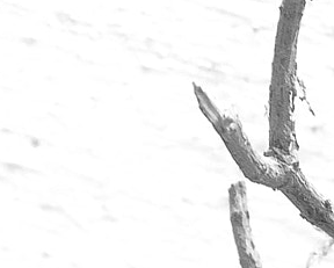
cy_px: 861
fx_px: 1554
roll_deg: -9.9
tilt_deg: -16.8
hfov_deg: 12.3
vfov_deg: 8.1
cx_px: 198
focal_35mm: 157
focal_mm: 4.15
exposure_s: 1/33
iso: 40
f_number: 2.2
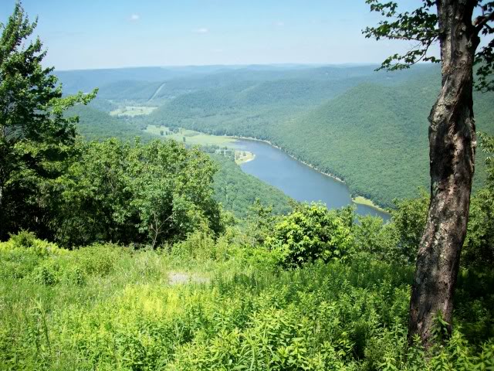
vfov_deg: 38.7
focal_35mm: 37
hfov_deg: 50.1
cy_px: 186
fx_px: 528
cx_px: 247
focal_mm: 6.2
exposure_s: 1/608
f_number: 2.8
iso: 80
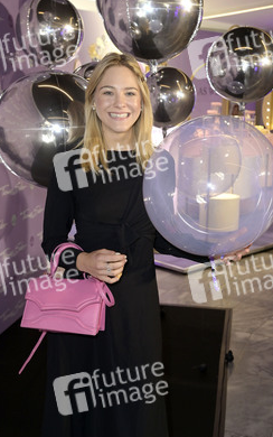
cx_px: 143
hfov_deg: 28.0
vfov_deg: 43.5
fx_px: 547
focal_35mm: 46
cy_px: 221
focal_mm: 44
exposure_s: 1/160
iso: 1000
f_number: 5
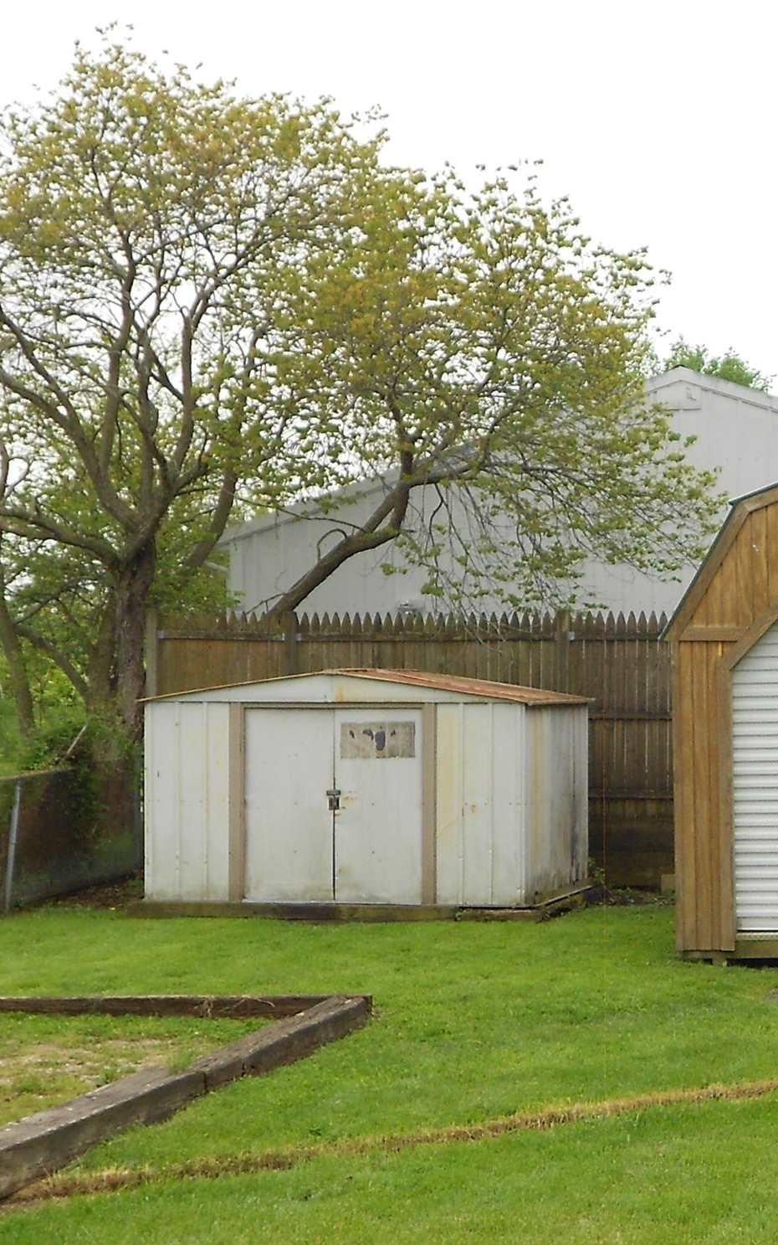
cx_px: 669
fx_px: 2747
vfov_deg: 25.4
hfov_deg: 16.0
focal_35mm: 81
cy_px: 800
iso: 80
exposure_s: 1/400
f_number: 3.9
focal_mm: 6.7
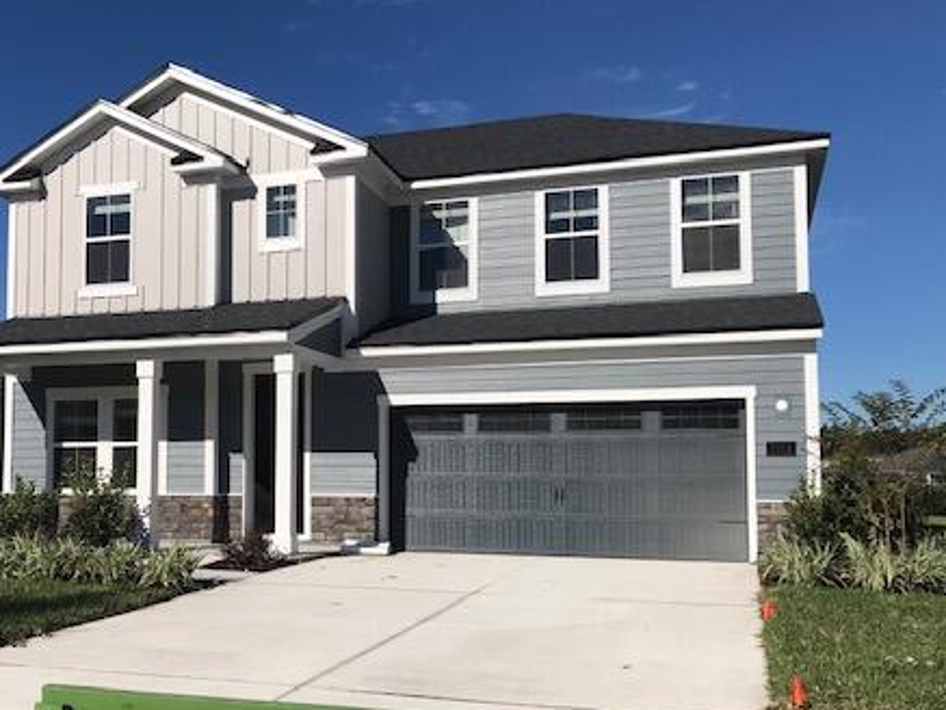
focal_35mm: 41
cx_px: 294
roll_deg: -0.1
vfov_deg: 35.0
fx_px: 1121
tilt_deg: +3.8
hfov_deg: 44.9
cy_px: 424
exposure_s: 1/5988
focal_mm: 3.99
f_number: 1.8
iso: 25
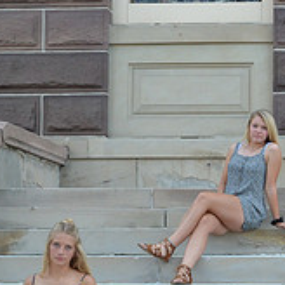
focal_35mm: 126
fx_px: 1174
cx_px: 368
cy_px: 250
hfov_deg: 13.4
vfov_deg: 13.7
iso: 800
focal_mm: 28
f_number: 7.1
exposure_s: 1/200
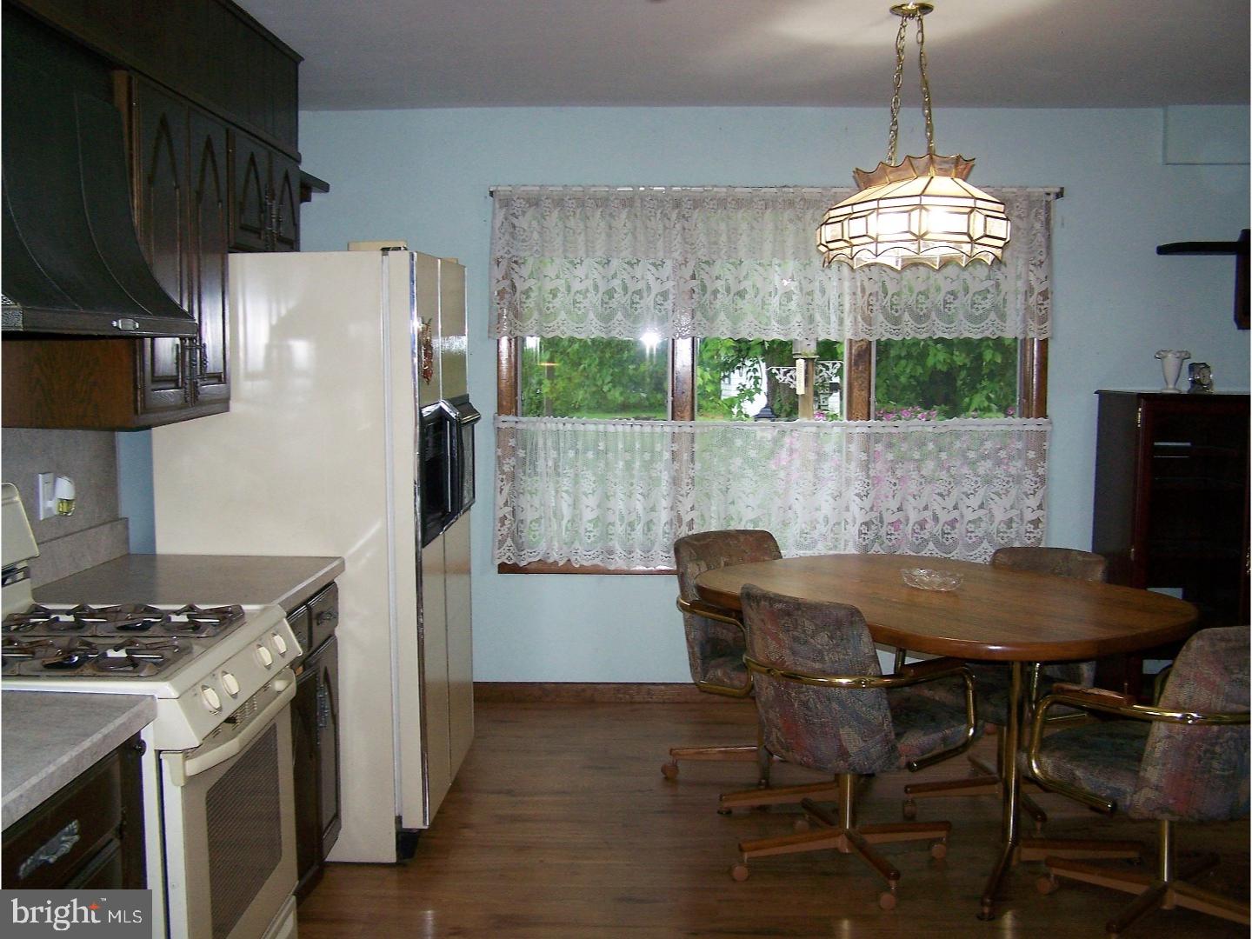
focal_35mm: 38
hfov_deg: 49.0
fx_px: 1374
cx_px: 626
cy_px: 470
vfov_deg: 37.7
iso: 160
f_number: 2.8
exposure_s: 1/60
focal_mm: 6.3
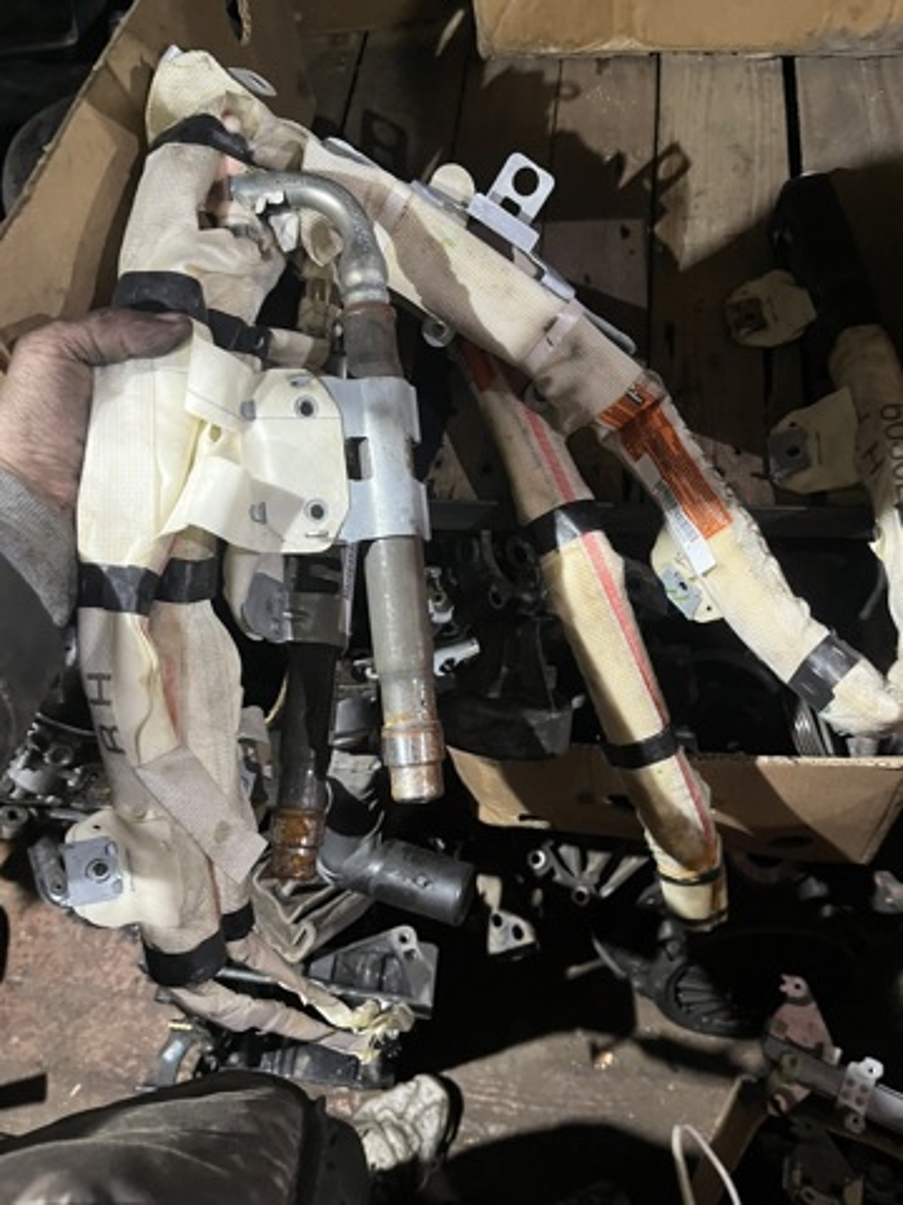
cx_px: 452
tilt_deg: -60.6
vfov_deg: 67.3
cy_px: 602
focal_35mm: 26
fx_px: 904
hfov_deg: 53.1
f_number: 1.6
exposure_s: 1/33
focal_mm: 5.1
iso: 500
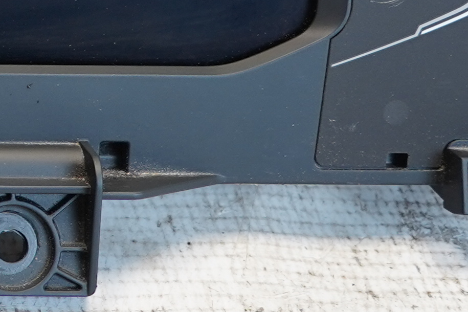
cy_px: -14
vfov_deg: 10.5
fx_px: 1677
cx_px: -346
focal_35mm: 129
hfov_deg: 14.2
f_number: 4
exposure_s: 1/60
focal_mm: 20
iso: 400
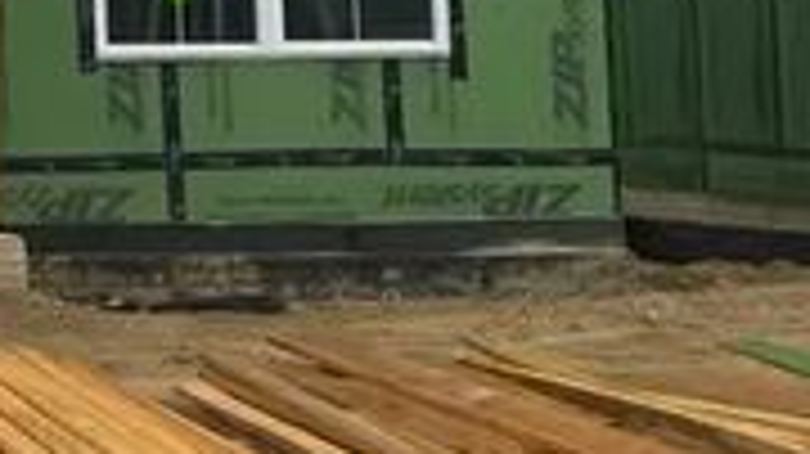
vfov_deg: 7.9
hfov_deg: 12.7
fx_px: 3198
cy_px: -283
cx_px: -774
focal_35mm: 149
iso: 80
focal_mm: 6.76
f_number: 1.78
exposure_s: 1/121
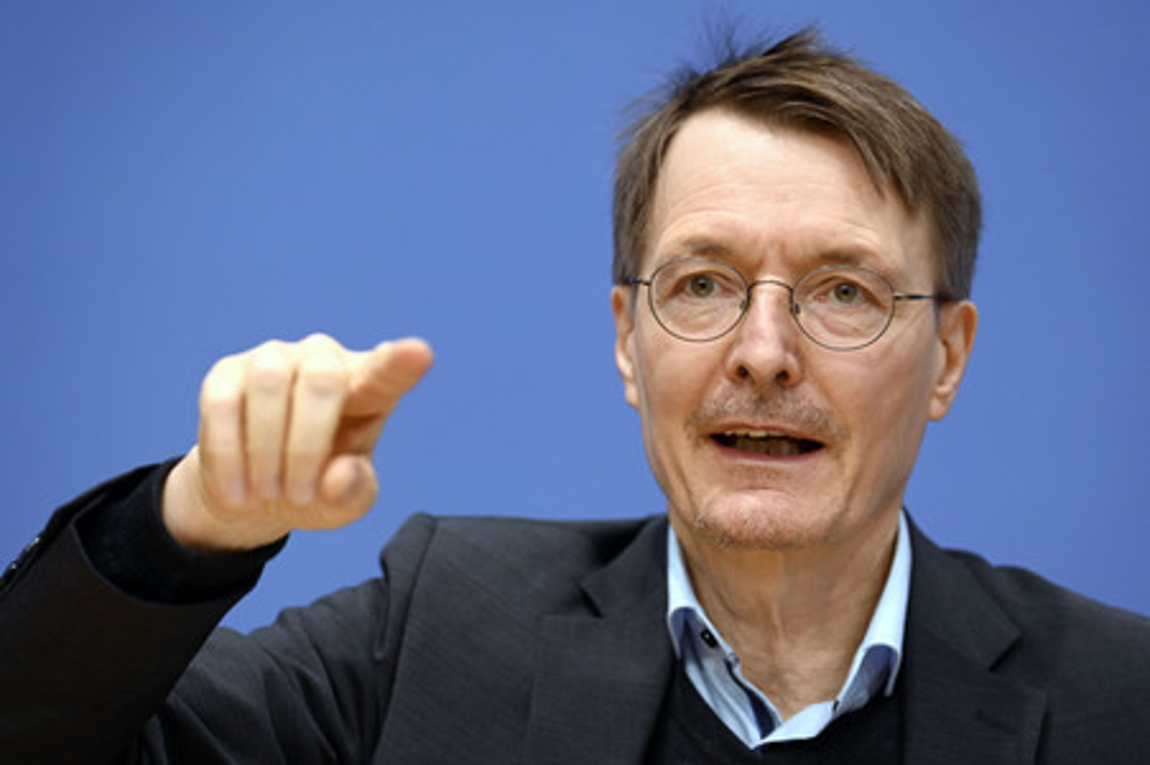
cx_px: 575
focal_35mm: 180
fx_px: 5746
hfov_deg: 11.4
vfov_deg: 7.6
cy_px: 382
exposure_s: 1/500
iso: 2000
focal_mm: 180
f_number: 4
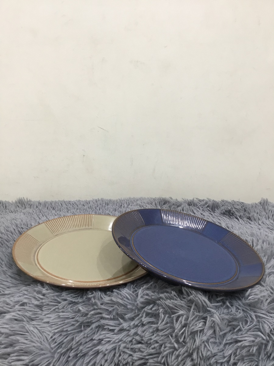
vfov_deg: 58.4
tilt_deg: -17.0
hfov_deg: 45.4
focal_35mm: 31
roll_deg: +1.0
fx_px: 327
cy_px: 183
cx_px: 137
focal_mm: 3.3
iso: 100
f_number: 2.4
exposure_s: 1/33
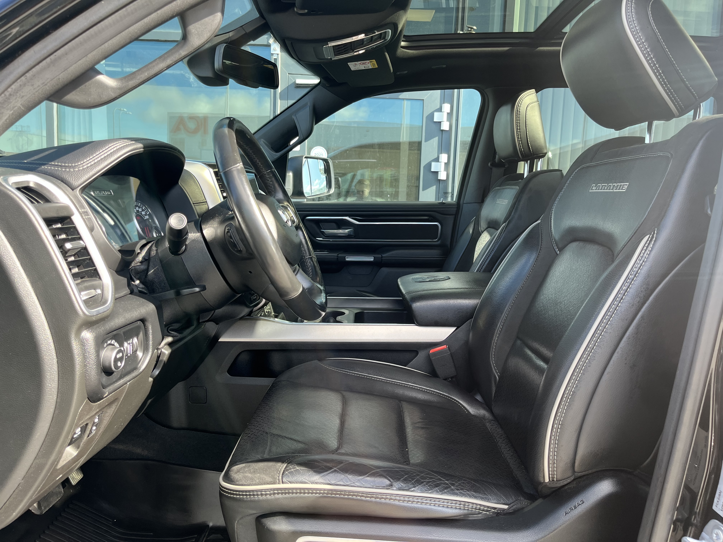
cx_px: 362
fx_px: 543
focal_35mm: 26
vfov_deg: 53.1
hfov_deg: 67.3
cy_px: 271
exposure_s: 1/193
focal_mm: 5.1
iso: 50
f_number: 1.6
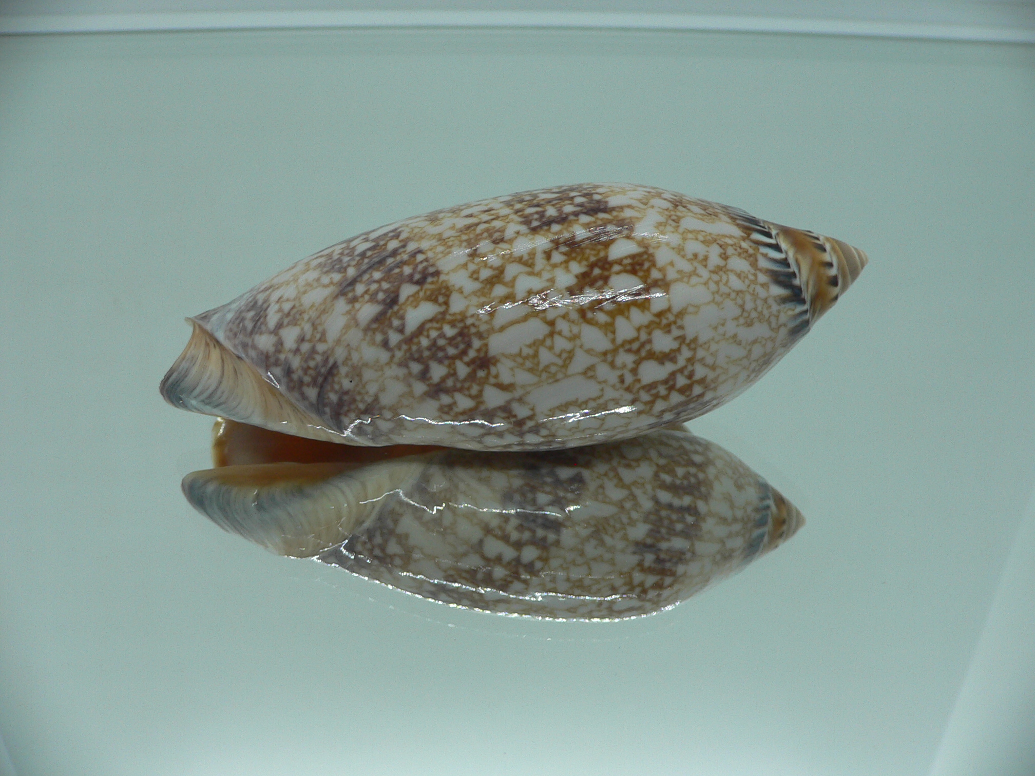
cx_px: 518
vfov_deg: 40.7
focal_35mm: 35
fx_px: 1046
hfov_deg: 52.6
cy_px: 388
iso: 80
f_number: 2.8
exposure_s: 1/60
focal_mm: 4.6
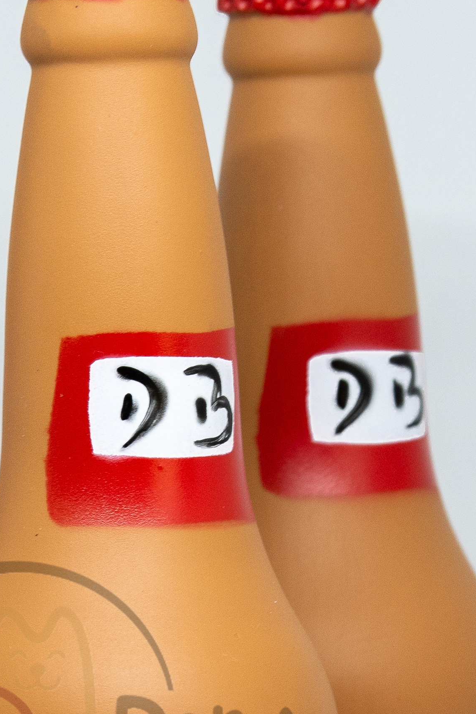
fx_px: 4859
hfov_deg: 5.6
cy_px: 802
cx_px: 56
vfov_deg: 8.3
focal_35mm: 245
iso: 400
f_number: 5.6
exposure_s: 1/100
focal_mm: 50
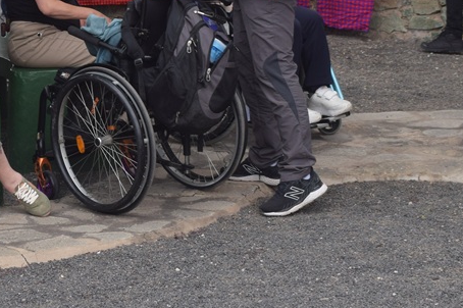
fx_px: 1632
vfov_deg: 10.5
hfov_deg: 16.0
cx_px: 79
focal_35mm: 127
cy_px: -95
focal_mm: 32
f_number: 8
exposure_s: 1/250
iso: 220
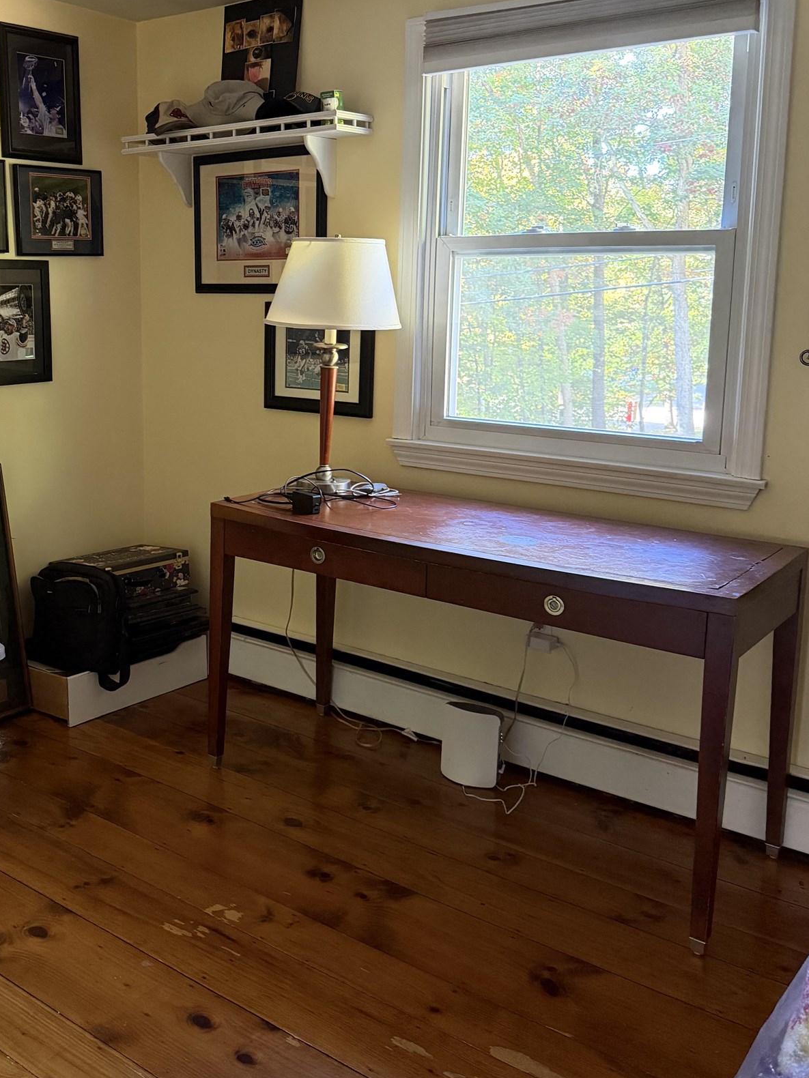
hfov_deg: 40.0
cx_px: 246
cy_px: 467
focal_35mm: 35
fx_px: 1091
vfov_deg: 52.5
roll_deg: +0.1
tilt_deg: -8.6
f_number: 1.78
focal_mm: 6.76
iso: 800
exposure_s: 1/60
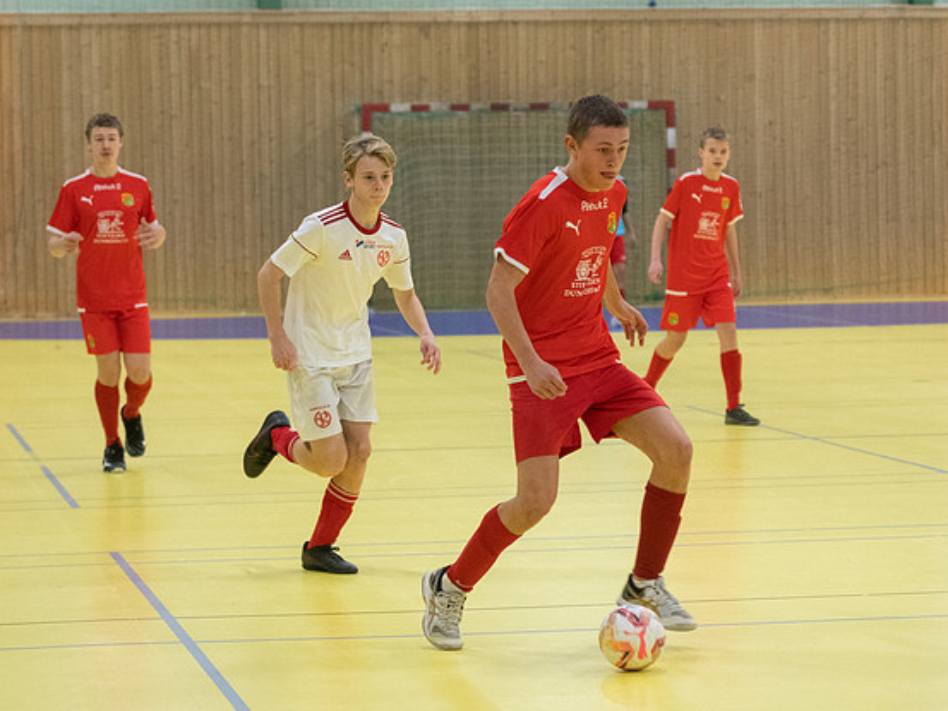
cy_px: 368
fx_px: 3862
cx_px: 624
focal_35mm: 141
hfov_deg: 14.0
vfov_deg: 10.5
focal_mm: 70
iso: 4500
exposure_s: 1/400
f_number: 3.2
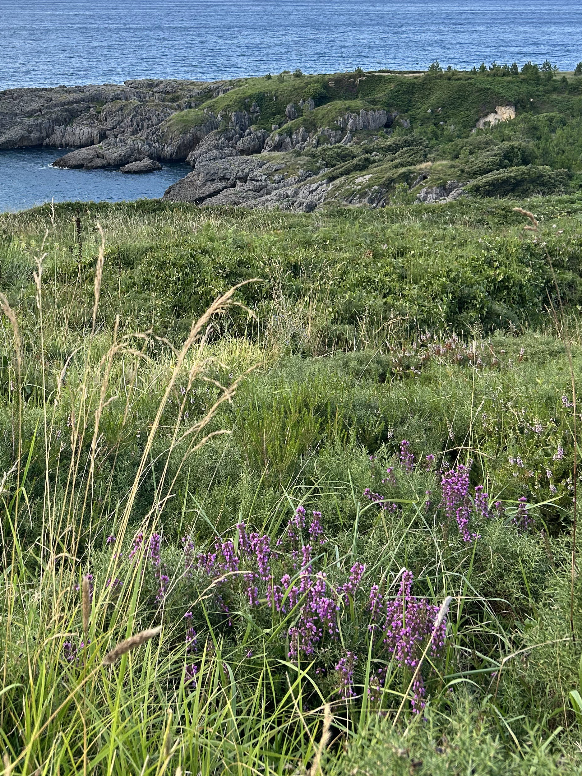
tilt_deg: -14.7
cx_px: 173
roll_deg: -0.1
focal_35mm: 42
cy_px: 234
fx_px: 942
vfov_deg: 43.9
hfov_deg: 33.9
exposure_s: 1/974
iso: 50
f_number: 1.5
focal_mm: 5.7
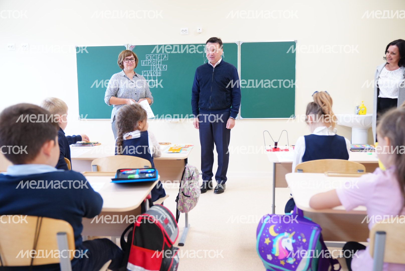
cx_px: 202
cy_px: 136
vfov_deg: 41.2
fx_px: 360
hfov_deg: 58.7
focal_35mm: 32
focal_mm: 32
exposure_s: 1/125
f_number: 3.2
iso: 1250
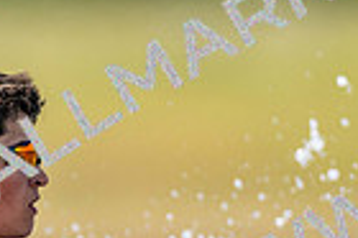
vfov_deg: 0.5
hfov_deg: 0.8
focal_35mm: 2494
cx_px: 49
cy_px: 334
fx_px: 24772
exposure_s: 1/2500
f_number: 4
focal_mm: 600
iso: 200
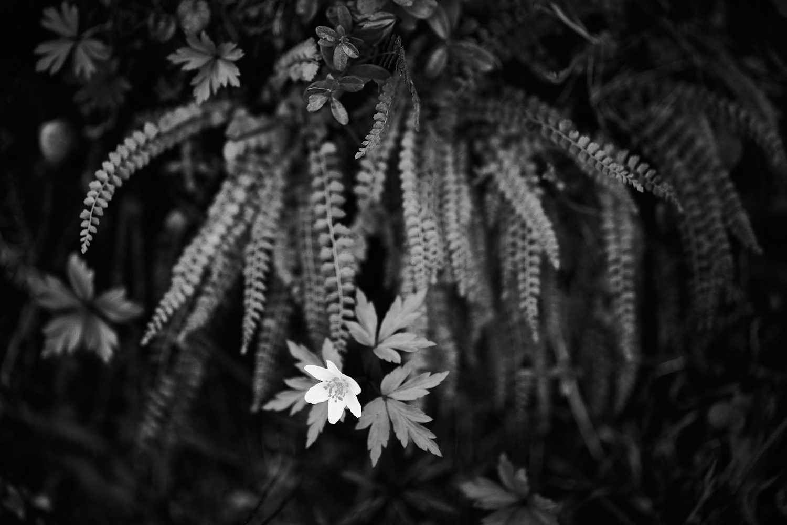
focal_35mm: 85
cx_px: 394
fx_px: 1858
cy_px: 262
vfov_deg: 16.1
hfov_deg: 23.9
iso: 200
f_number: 1.8
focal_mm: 85
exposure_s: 1/1000
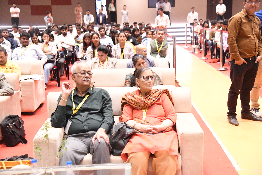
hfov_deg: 39.6
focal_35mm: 50
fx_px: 364
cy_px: 88
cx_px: 131
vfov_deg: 27.0
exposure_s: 1/125
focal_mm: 50
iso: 10000
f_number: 4
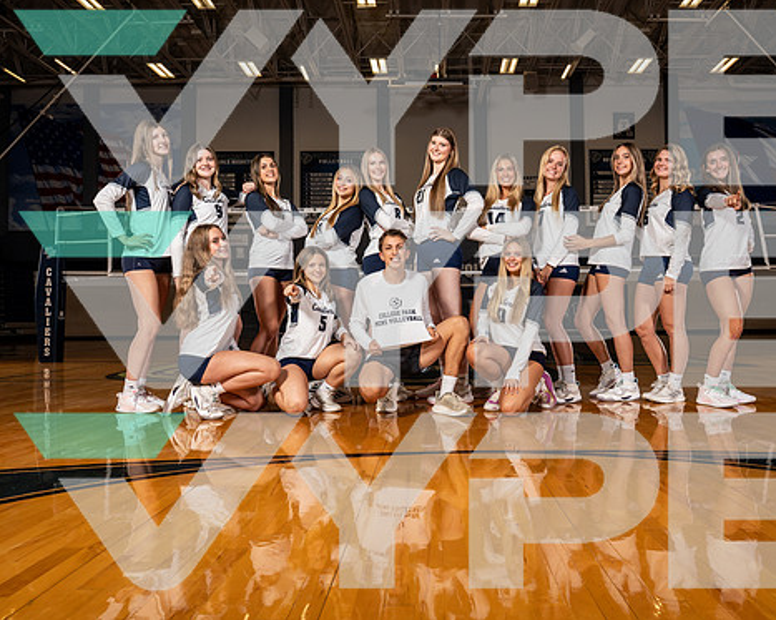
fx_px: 643
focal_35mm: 28
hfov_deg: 62.0
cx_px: 442
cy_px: 300
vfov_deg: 51.5
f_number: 11
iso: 640
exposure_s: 1/250
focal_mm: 24
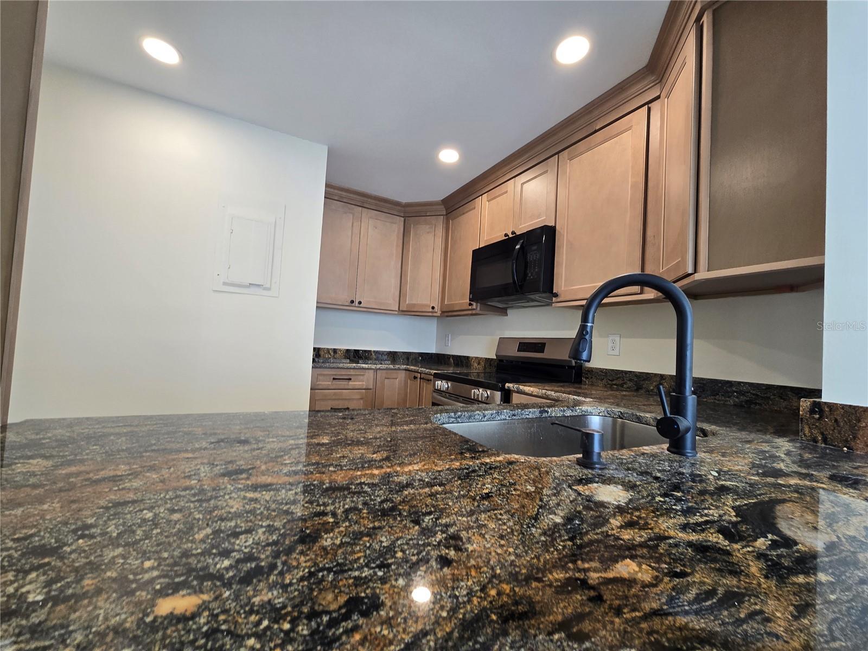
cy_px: 326
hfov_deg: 106.2
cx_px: 434
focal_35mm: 13
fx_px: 326
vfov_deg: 89.9
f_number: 2.2
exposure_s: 1/60
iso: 125
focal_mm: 2.2
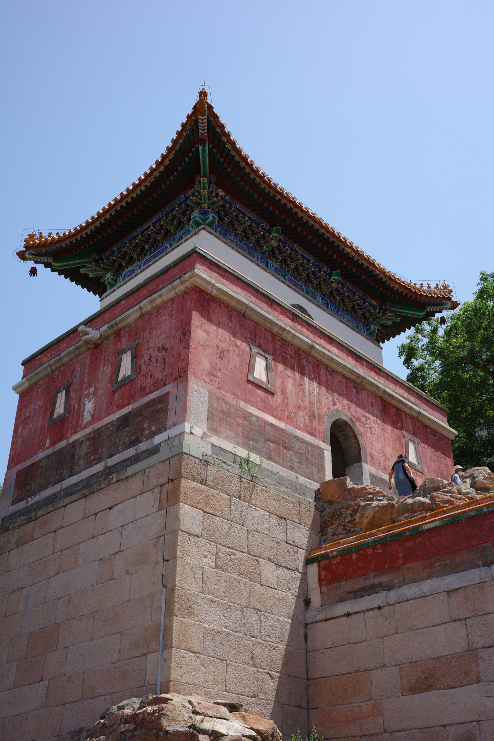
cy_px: 370
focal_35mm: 40
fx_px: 823
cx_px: 247
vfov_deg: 48.5
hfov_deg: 33.4
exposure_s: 1/400
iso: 100
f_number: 5
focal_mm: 26
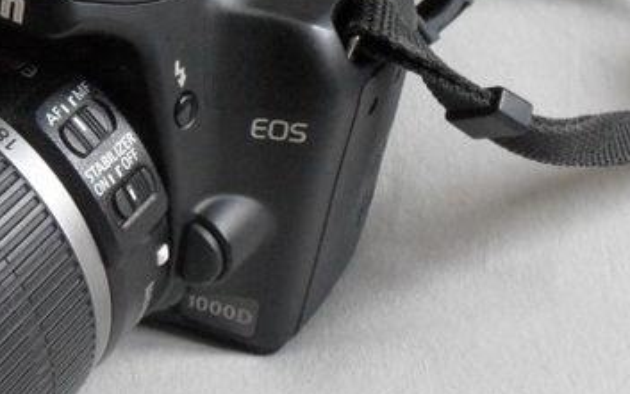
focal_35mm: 72
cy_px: 159
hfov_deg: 27.5
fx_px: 1237
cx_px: 52
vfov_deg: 18.1
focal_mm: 3.9
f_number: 3.2
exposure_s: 1/20
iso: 200
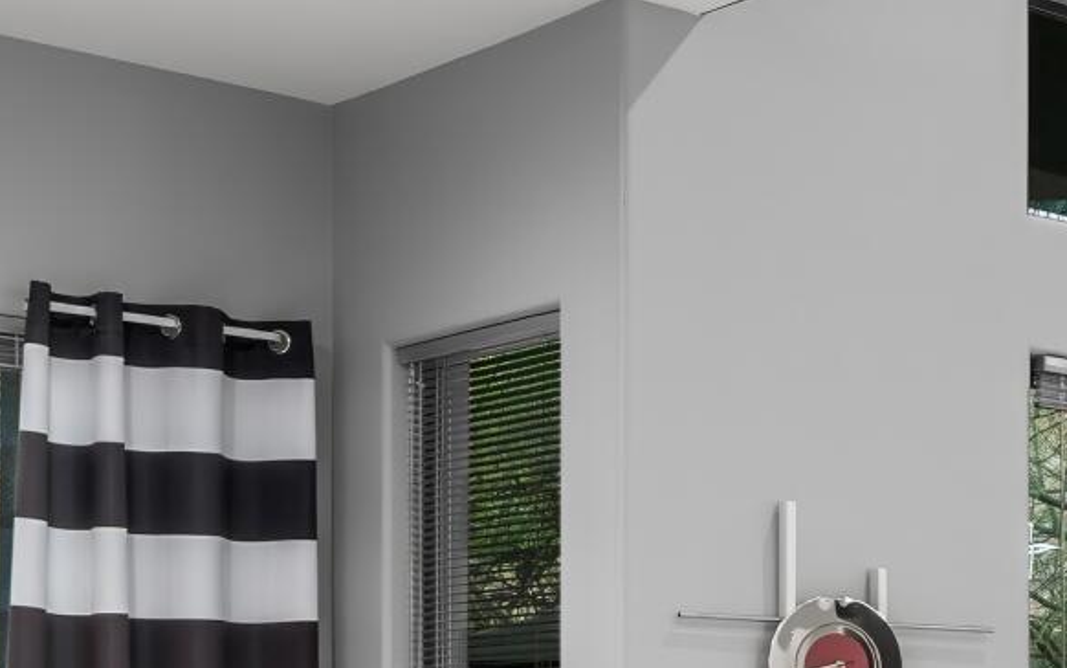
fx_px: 2443
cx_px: 2000
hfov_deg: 18.4
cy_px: 821
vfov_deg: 15.0
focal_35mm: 84
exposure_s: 1/125
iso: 640
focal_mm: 16
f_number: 8
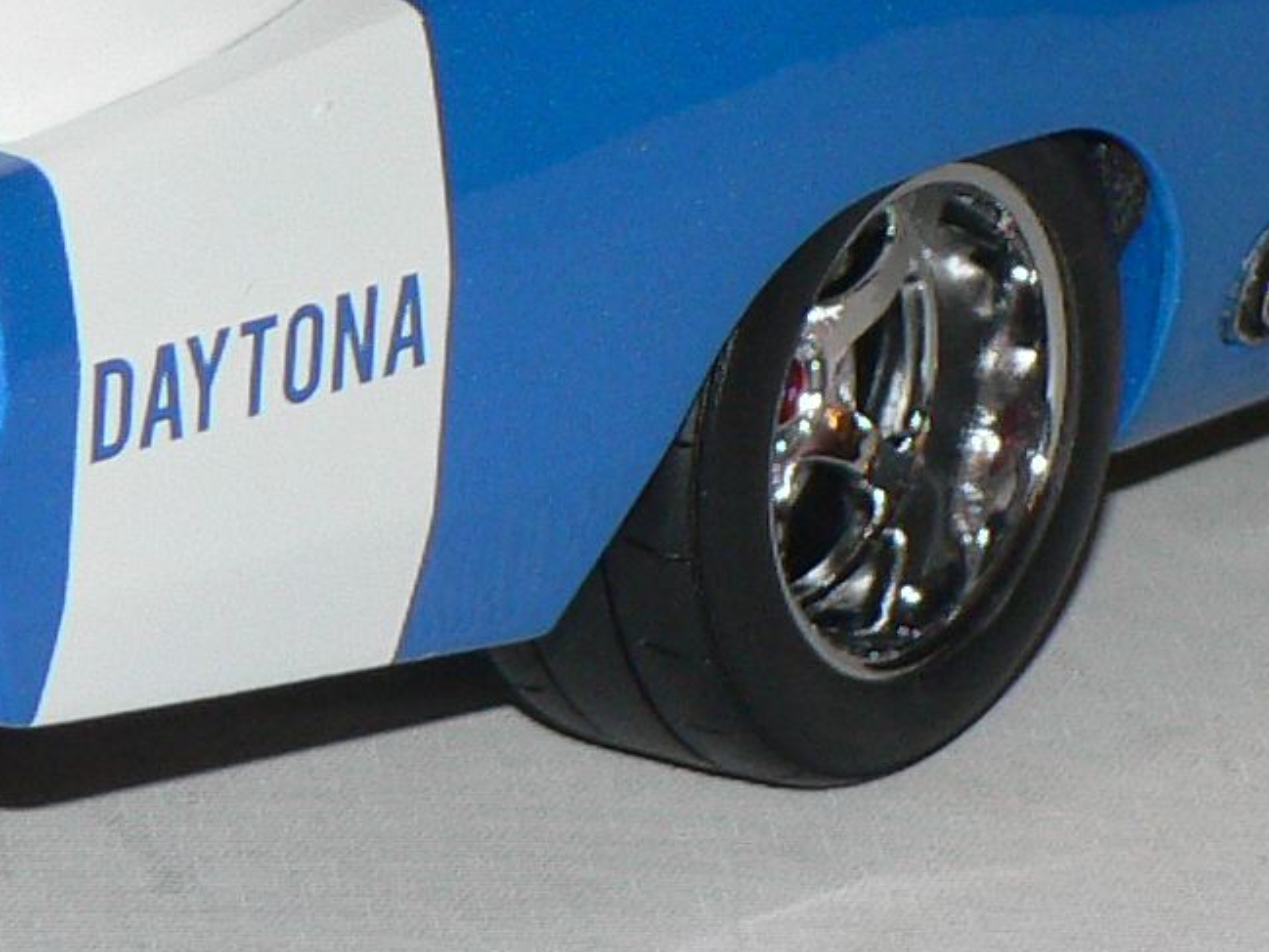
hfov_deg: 6.8
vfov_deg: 5.1
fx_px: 10707
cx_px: 722
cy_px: -287
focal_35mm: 292
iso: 100
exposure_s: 1/60
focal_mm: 12.4
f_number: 3.2
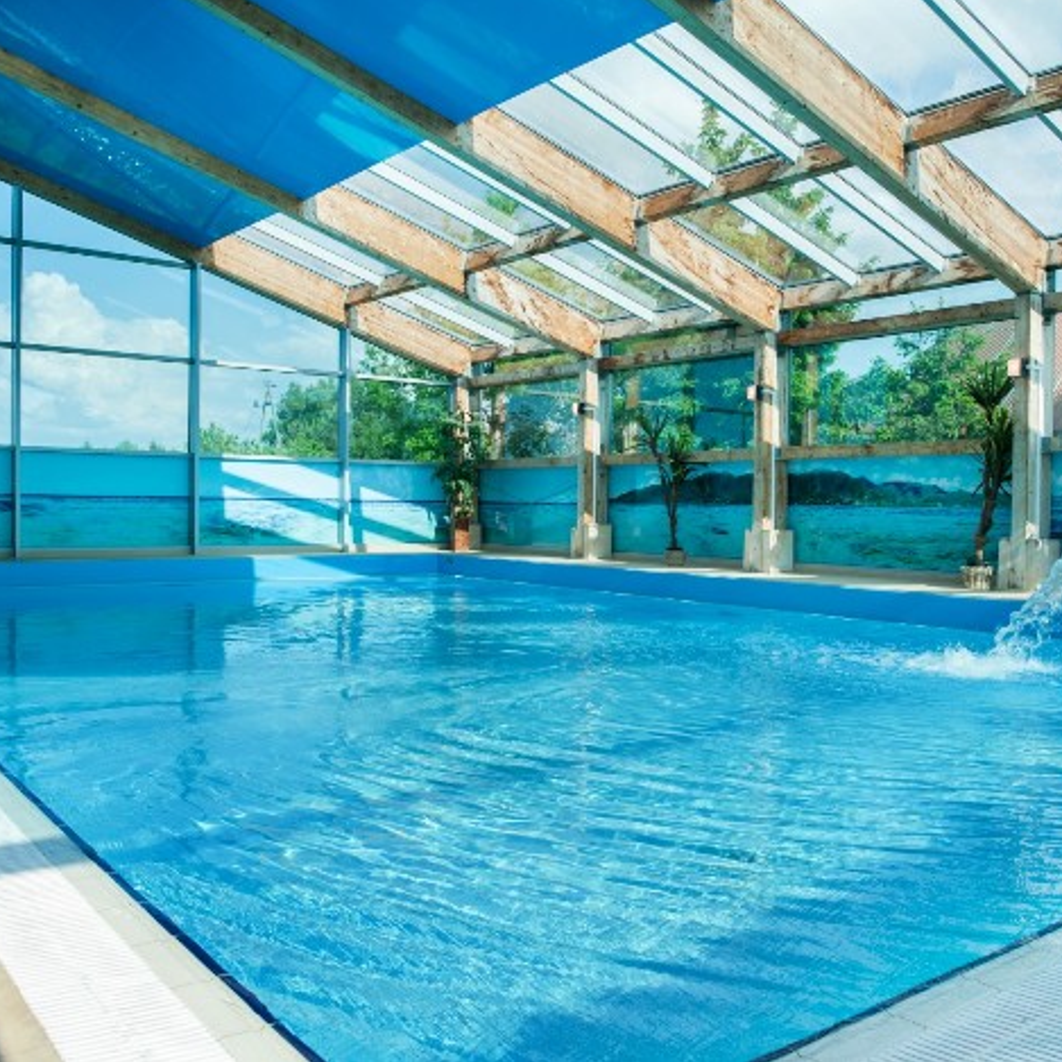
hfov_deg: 52.4
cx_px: 598
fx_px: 1076
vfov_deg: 52.5
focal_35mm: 31
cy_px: 526
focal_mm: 24
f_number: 5.6
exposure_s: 1/250
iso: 200
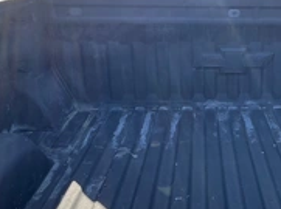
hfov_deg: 30.1
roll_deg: +0.6
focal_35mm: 62
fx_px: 502
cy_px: 125
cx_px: 245
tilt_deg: -20.3
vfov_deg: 23.5
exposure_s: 1/409
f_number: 1.8
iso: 25
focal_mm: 3
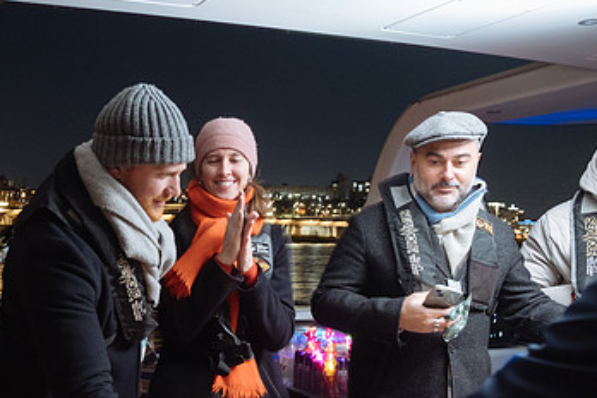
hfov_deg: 45.8
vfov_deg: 32.8
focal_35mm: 40
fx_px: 663
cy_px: 292
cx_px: 113
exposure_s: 1/8
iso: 1600
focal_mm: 16
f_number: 3.2
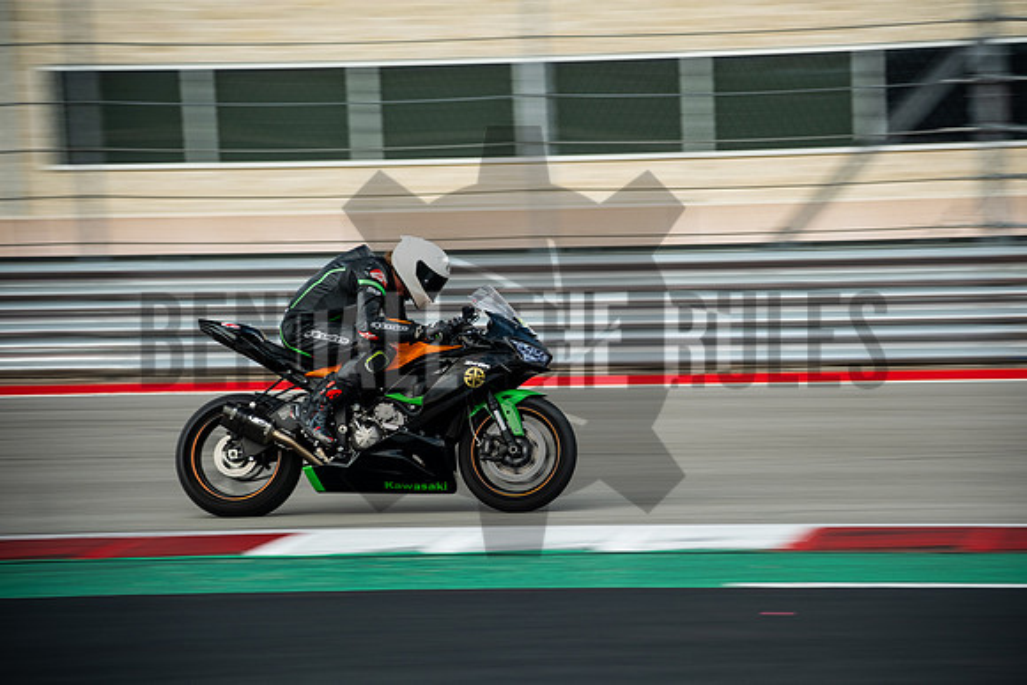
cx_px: 514
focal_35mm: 150
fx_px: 4280
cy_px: 342
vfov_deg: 9.2
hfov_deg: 13.7
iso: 160
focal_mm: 100
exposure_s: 1/200
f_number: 4.5
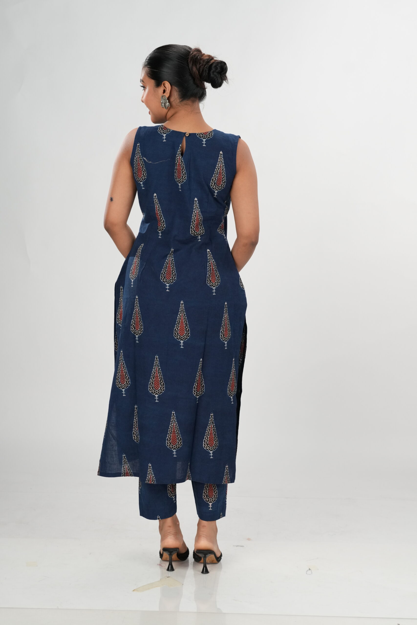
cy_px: 312
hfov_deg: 19.5
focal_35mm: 70
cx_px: 208
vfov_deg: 28.8
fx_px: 1216
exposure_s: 1/320
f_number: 4.5
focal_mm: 70
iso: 1600
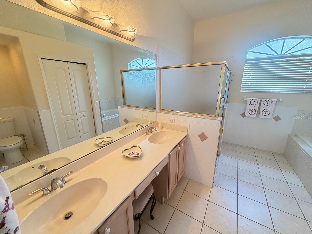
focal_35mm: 14
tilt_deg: -15.4
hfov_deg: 102.1
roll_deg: +0.6
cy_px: 117
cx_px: 156
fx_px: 126
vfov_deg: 85.7
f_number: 2.2
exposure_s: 1/60
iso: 320
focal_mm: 2.22
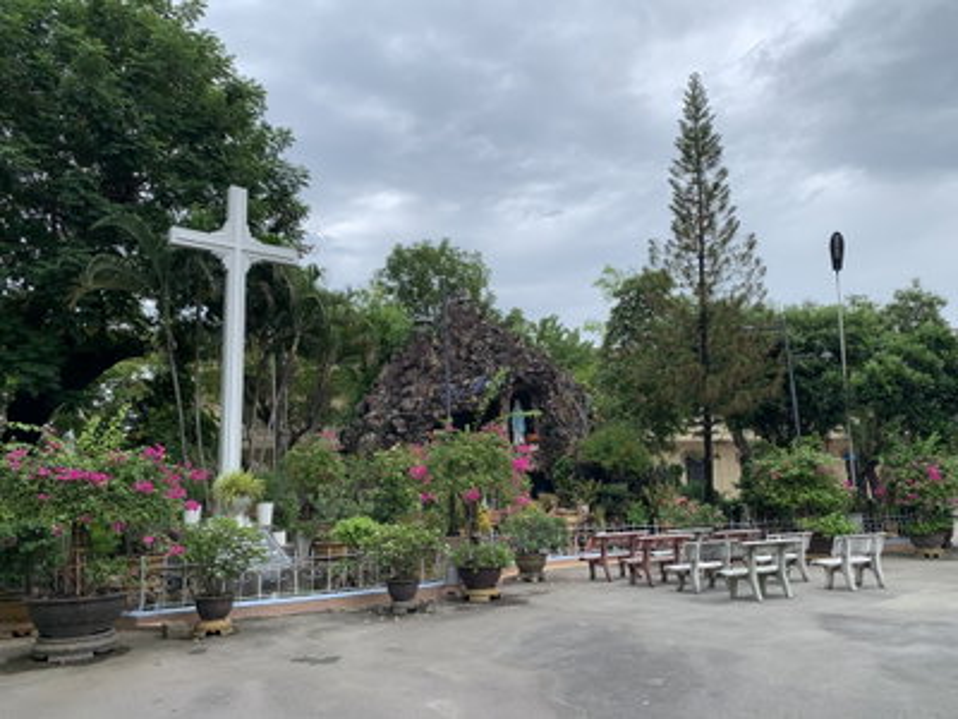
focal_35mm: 26
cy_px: 360
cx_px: 479
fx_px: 720
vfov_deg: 53.1
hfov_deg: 67.3
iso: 25
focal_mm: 4.25
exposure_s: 1/1661
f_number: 1.8
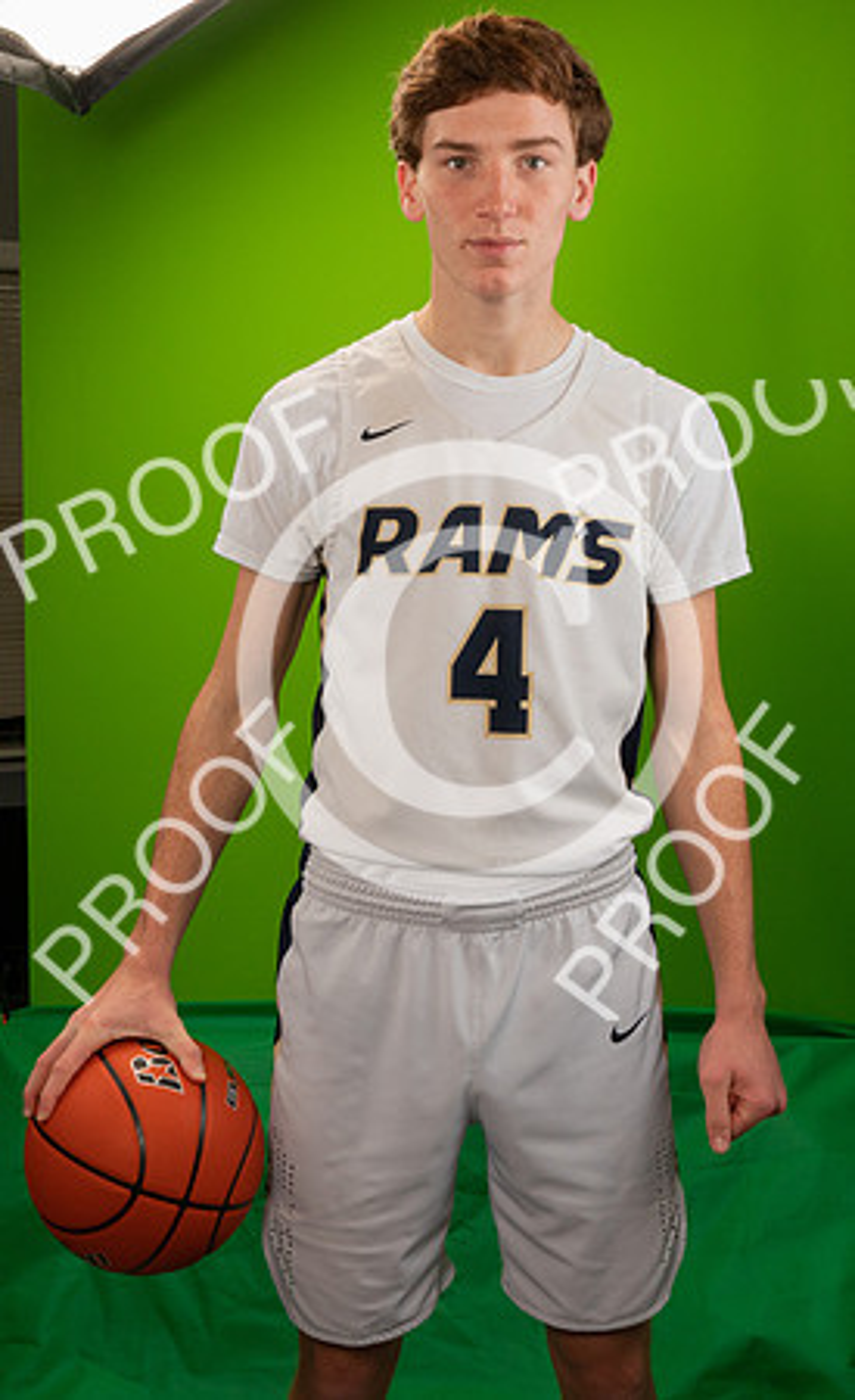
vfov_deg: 42.0
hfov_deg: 26.4
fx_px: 1819
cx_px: 340
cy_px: 647
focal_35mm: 48
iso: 800
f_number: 20
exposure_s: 1/60
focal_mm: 24
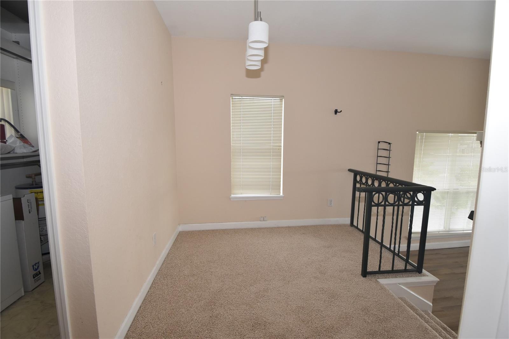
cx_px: 254
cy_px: 170
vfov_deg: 72.0
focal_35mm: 16
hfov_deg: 95.0
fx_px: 233
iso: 640
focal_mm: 11
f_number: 5.6
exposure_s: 1/125
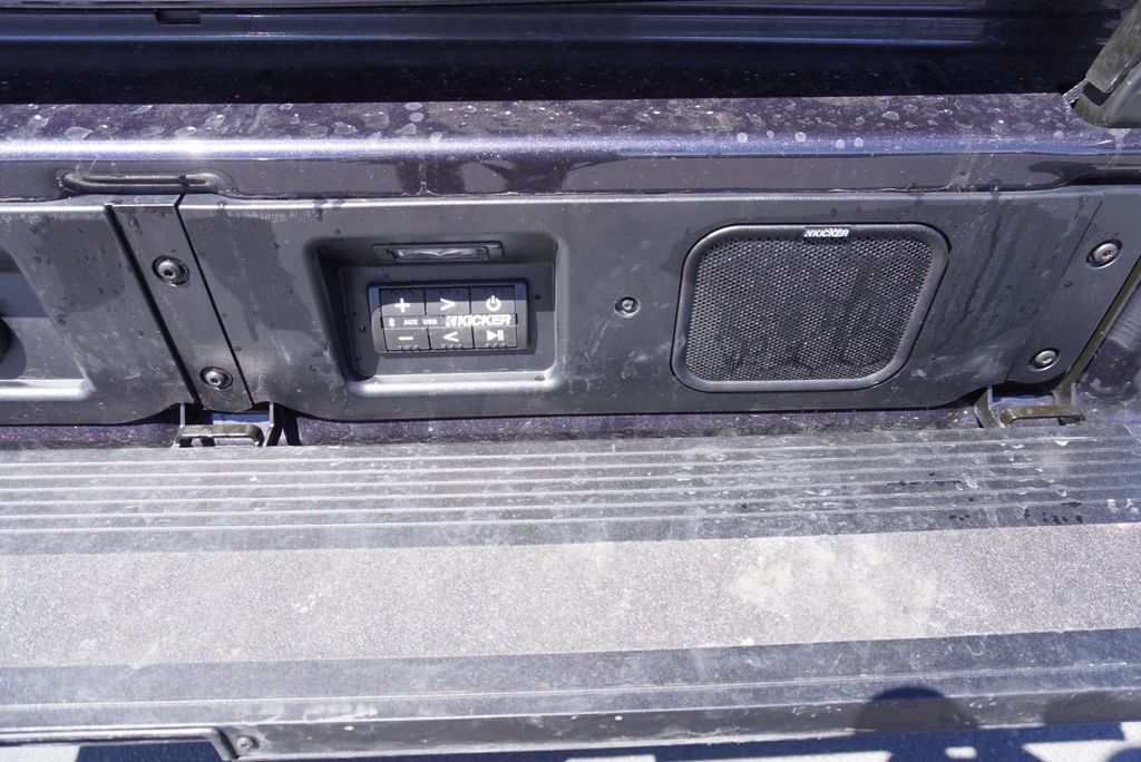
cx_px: 570
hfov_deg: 73.7
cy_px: 381
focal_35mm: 24
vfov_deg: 53.2
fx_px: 761
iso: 100
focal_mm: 16
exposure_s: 1/100
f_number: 5
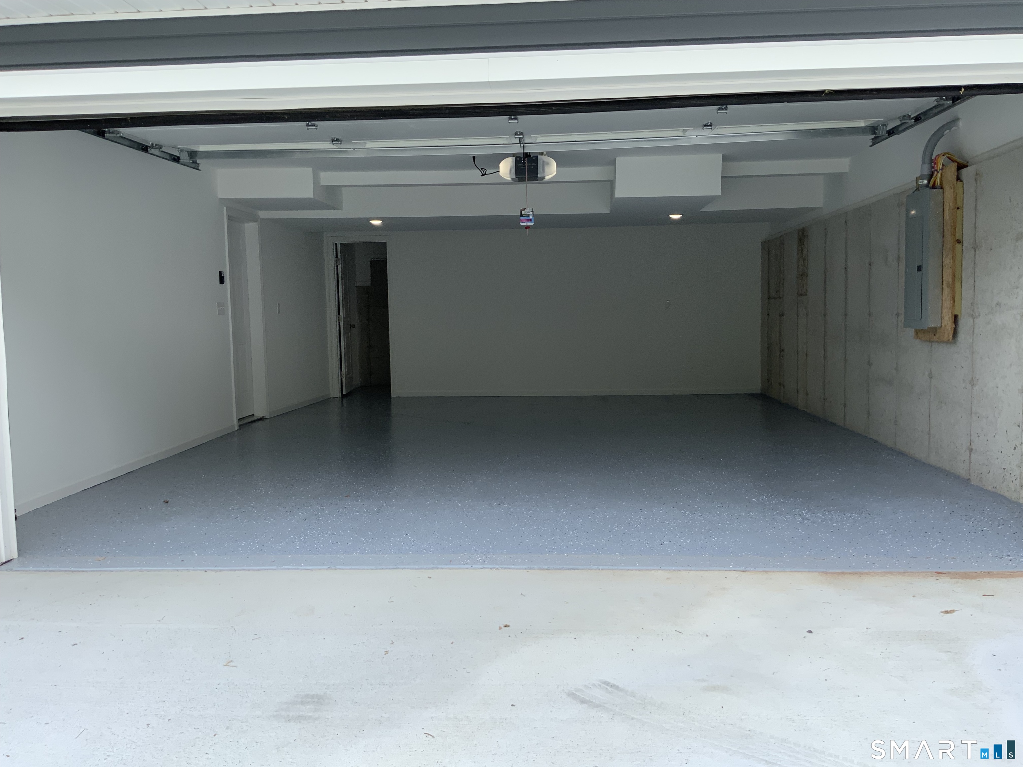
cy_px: 384
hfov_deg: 61.7
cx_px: 512
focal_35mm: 29
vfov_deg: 48.2
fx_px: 857
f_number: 1.8
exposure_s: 1/606
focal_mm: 3
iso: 16
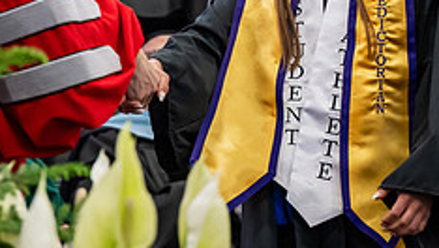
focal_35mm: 210
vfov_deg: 5.8
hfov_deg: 10.3
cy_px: -50
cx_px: 173
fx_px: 2446
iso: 2500
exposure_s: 1/200
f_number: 3.2
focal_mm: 81
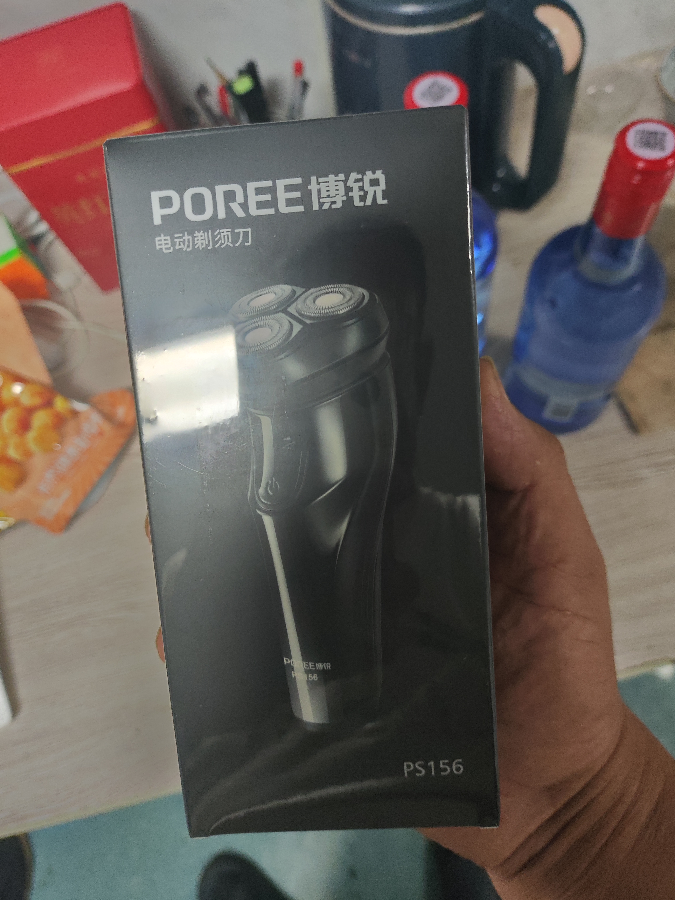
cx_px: 338
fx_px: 624
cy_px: 450
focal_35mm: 24
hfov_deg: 56.9
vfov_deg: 71.6
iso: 377
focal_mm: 4.68
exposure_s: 1/25
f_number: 1.8
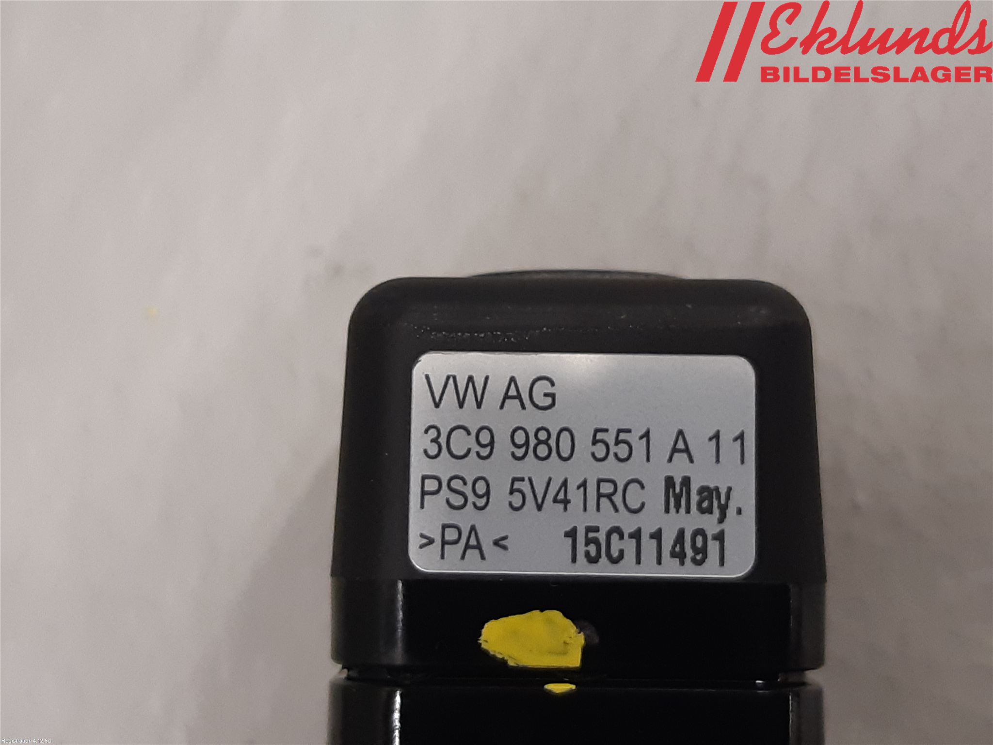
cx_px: 496
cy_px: 372
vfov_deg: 53.1
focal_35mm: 26
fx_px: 746
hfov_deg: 67.3
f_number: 1.7
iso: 160
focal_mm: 3.93
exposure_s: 1/50
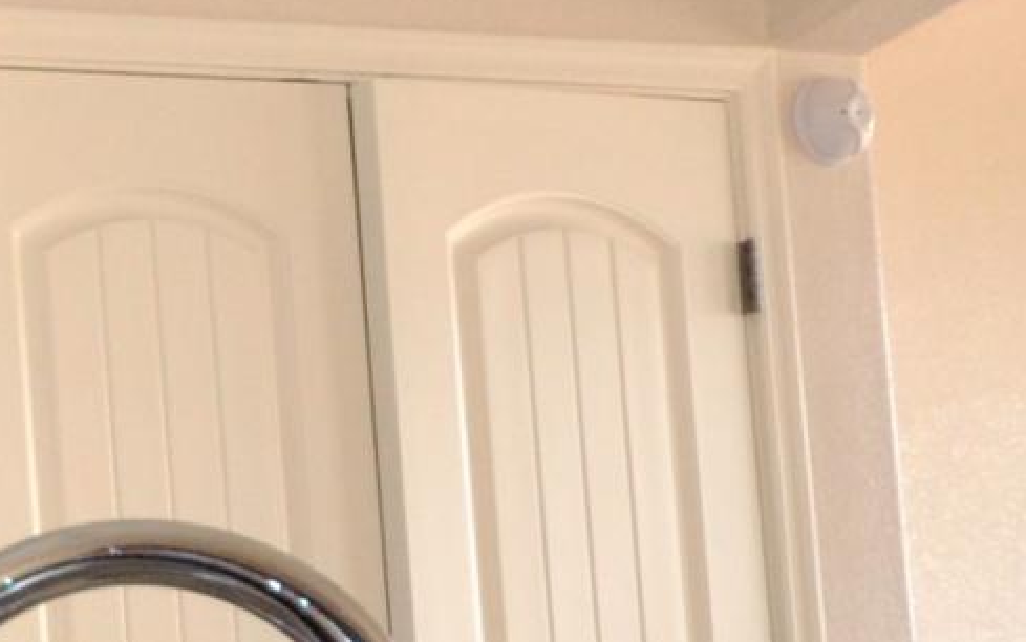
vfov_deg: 10.0
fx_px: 3664
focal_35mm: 131
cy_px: 592
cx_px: -1495
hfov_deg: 12.3
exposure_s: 1/60
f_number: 4.8
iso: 800
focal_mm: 14
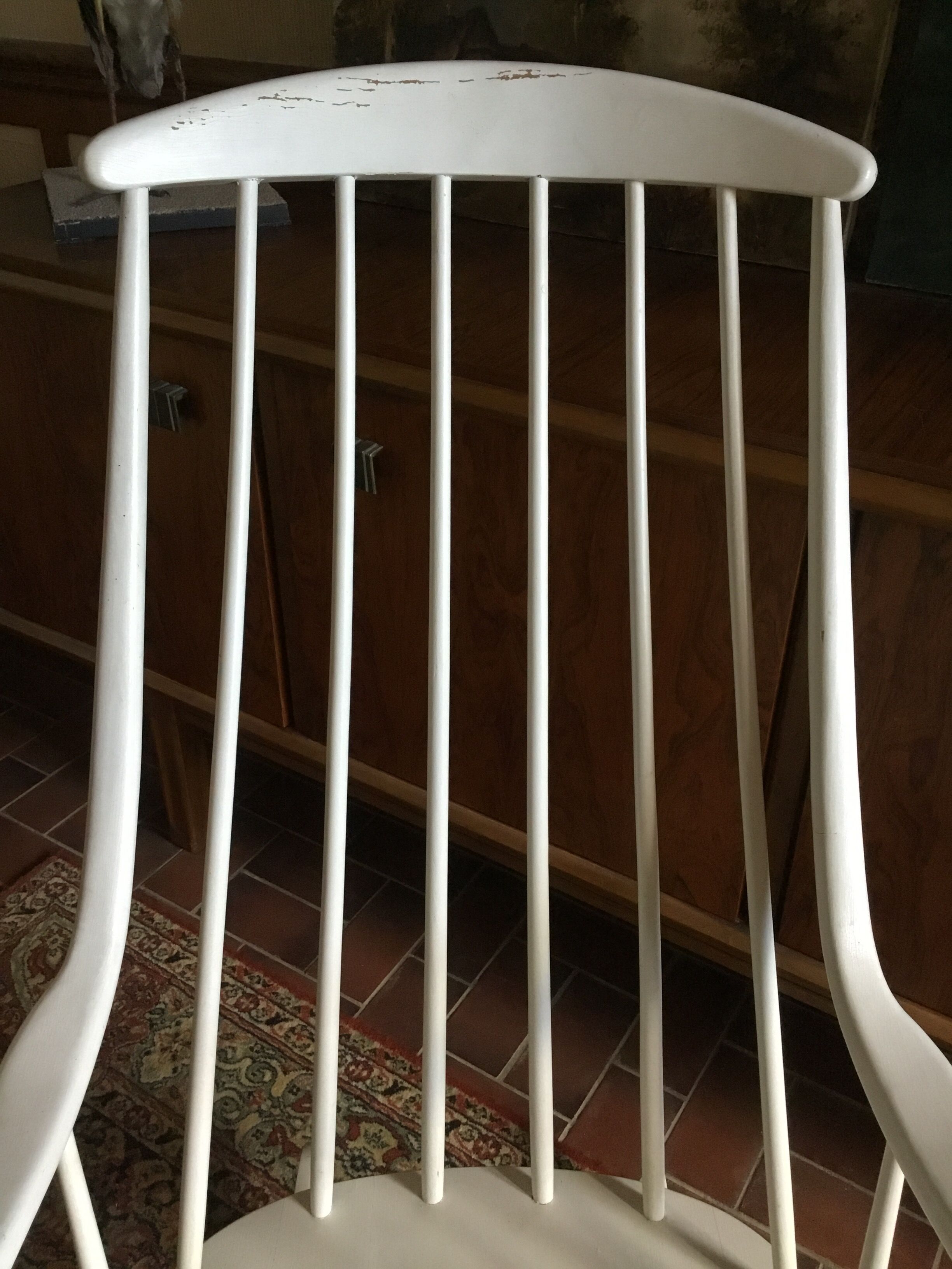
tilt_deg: -33.5
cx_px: 476
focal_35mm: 31
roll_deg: +0.2
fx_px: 1137
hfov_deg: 45.4
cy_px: 634
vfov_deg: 58.4
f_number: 2.4
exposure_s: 1/33
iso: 250
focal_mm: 3.3
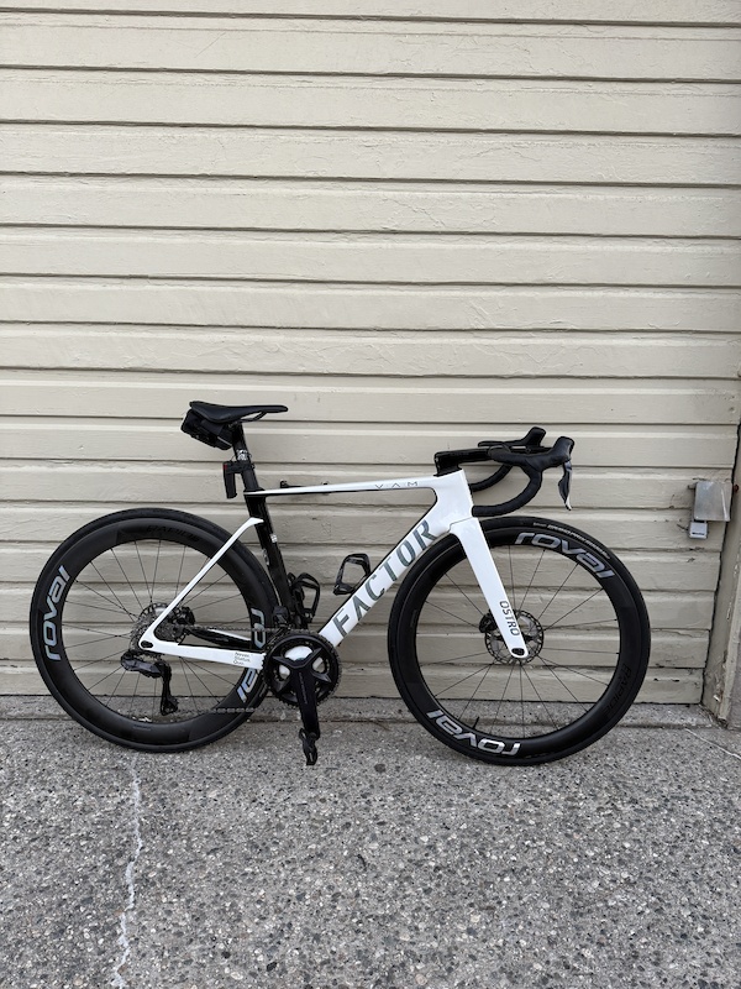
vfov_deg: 71.6
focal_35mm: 24
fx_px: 685
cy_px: 494
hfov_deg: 56.8
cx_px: 370
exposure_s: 1/89
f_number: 1.78
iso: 200
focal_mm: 6.76
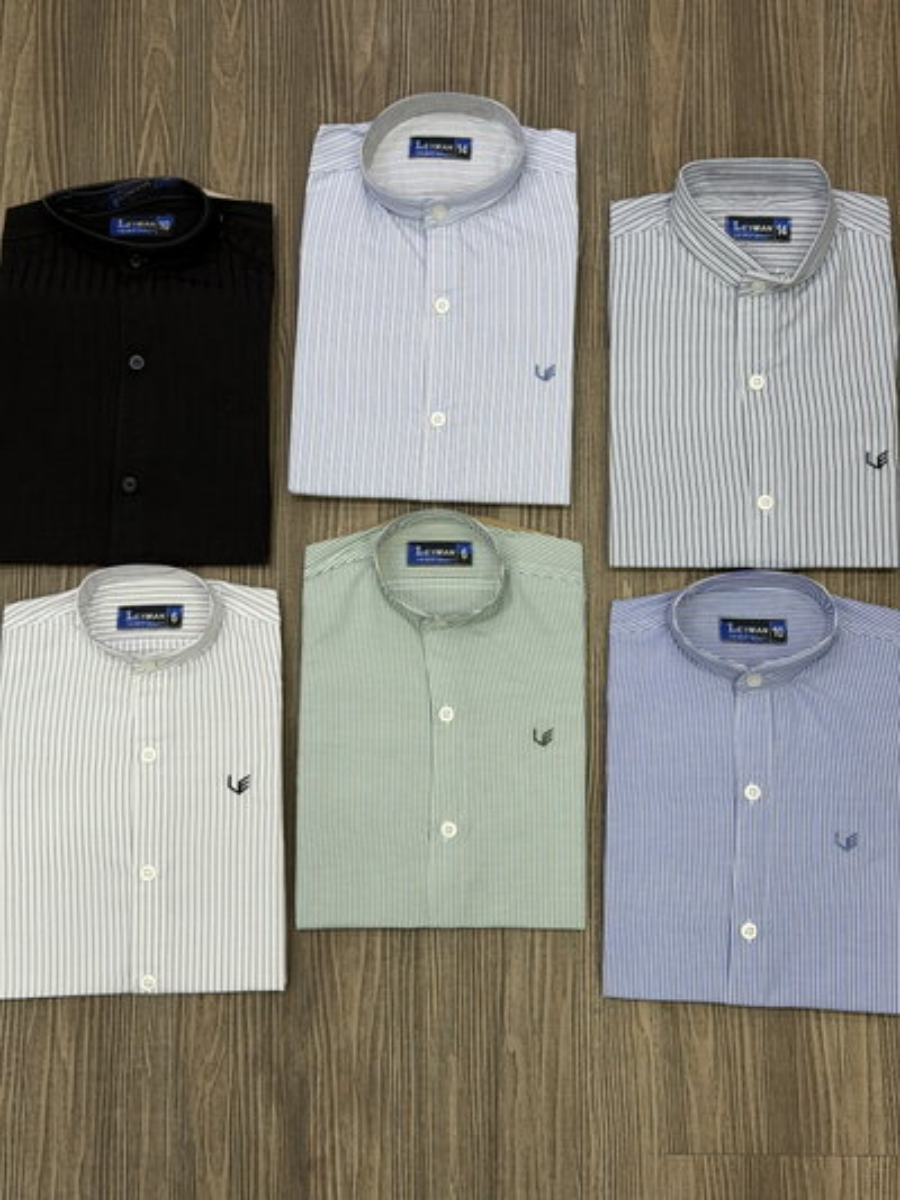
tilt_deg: -80.4
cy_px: 600
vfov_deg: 39.6
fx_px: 1663
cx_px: 450
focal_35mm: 48
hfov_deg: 30.3
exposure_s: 1/50
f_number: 1.78
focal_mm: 6.76
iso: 50
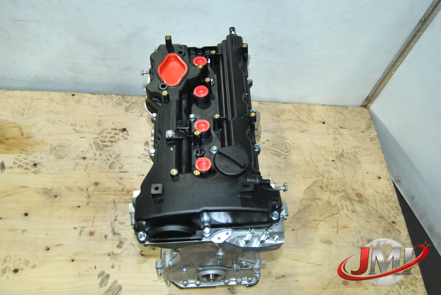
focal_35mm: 33
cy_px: 148
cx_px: 220
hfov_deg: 57.2
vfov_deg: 40.1
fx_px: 405
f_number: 5
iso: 800
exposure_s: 1/200
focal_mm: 22
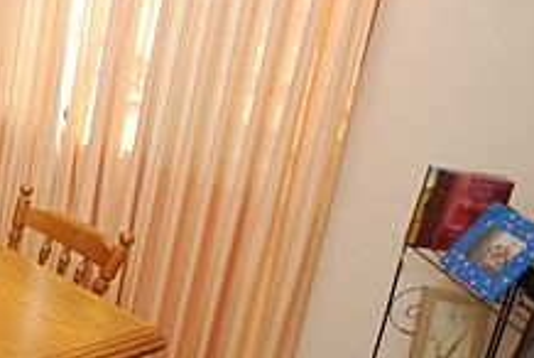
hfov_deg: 31.4
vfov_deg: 30.5
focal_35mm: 44
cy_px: 140
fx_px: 654
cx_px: -198
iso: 280
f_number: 4
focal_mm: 10
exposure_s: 1/60
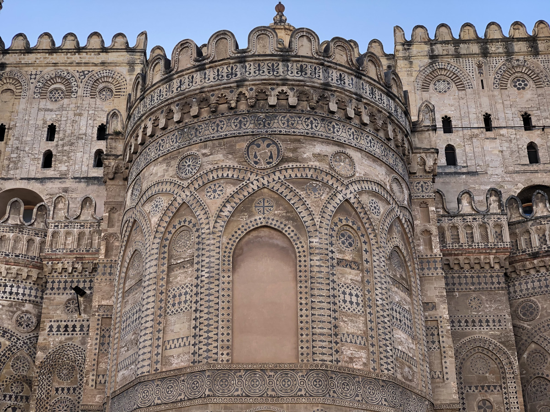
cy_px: 206
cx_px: 275
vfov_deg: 28.0
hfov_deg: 36.8
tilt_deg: +28.0
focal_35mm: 52
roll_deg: +1.3
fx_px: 826
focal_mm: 6
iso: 16
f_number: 2.4
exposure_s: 1/245
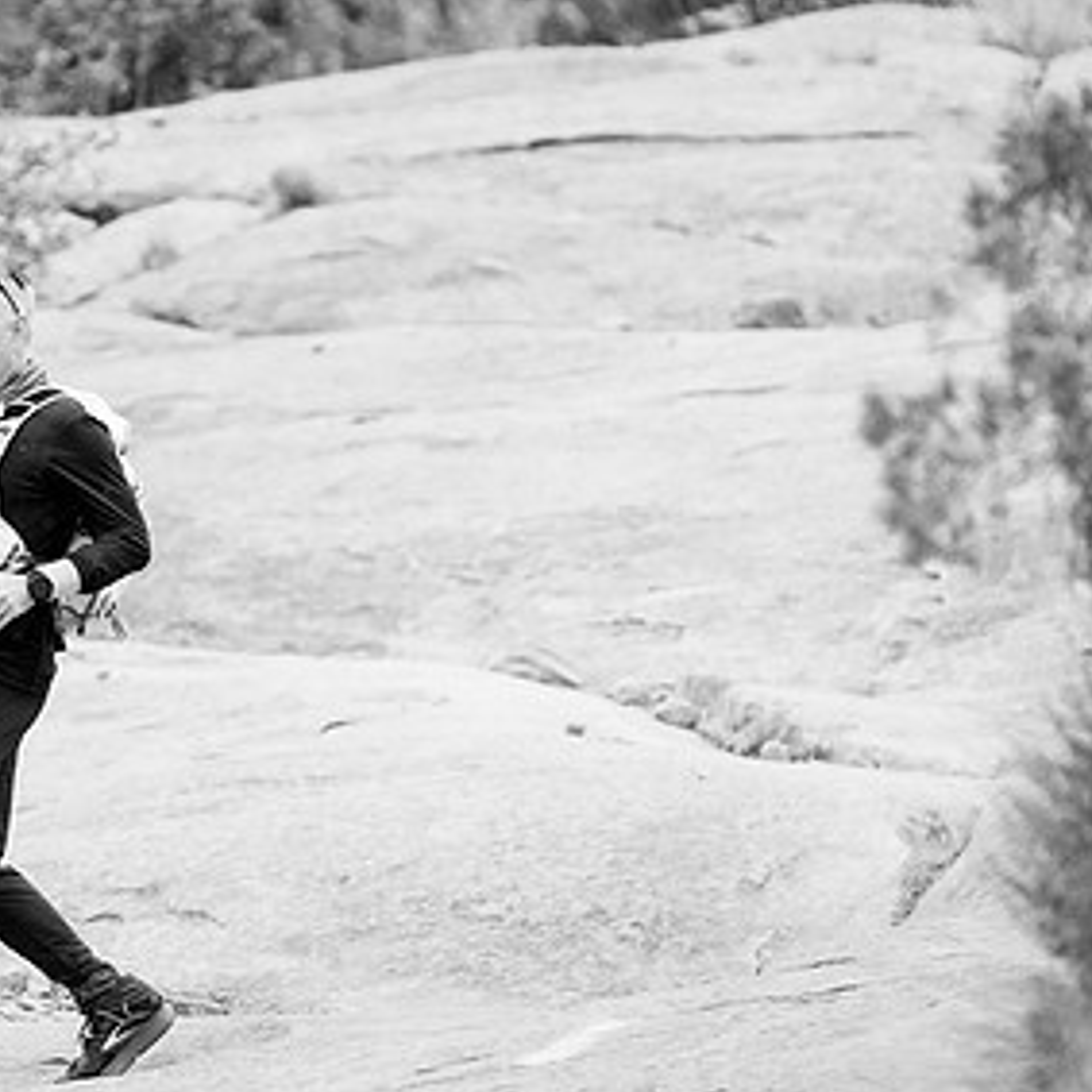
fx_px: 12456
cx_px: 193
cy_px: 461
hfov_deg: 5.0
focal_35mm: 349
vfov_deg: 5.0
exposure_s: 1/2500
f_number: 3.2
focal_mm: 200
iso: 3200
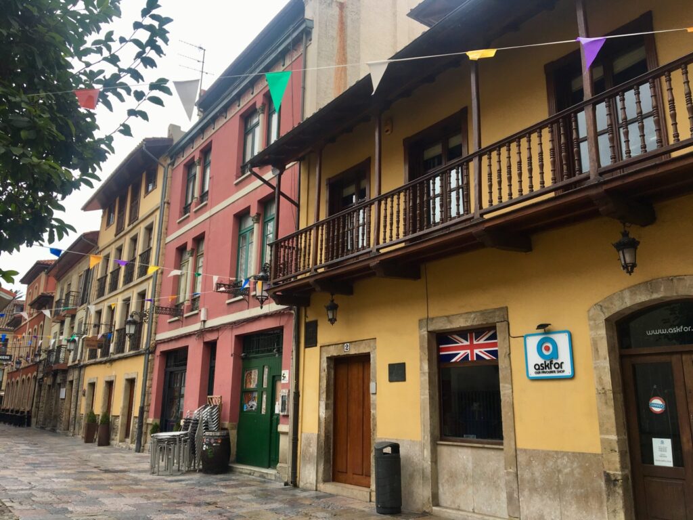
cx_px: 346
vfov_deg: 48.2
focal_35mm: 29
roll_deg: -0.7
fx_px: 581
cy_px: 260
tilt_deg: +15.6
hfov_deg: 61.7
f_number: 2.2
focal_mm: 4.15
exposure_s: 1/407
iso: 25
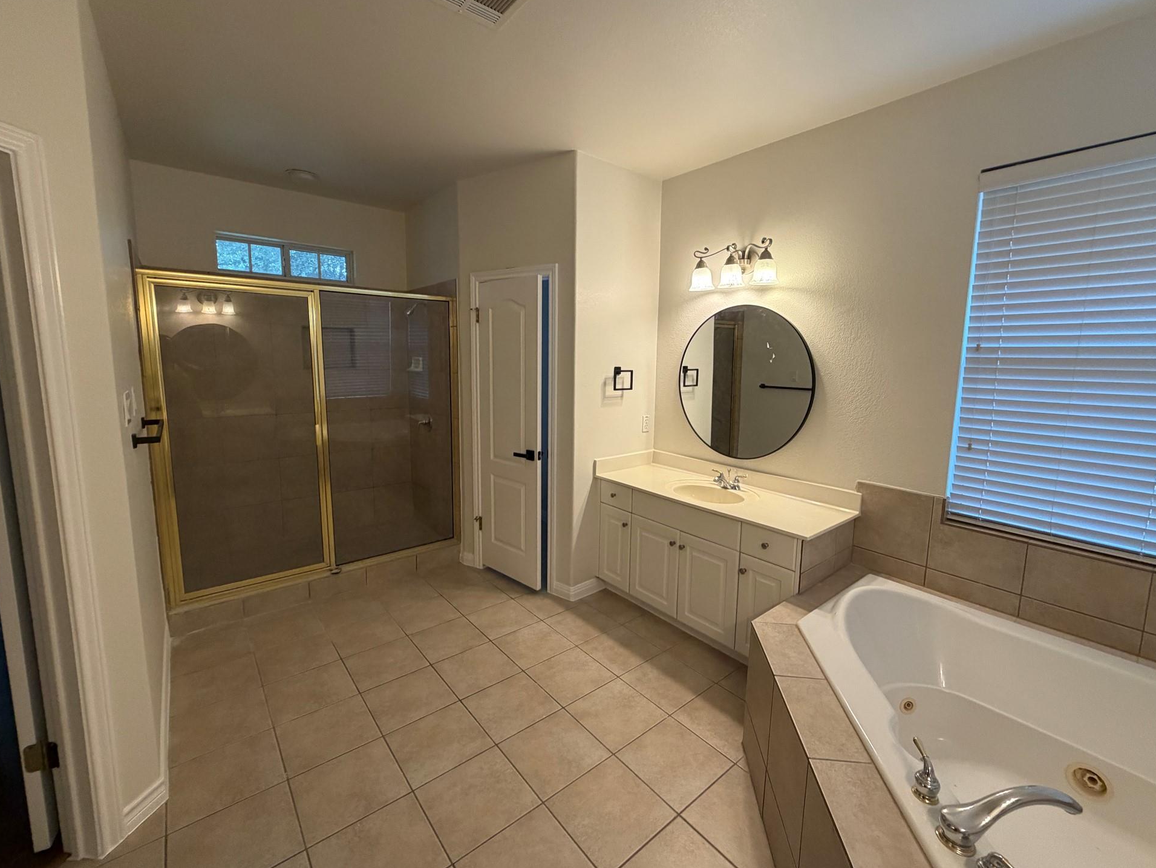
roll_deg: -0.4
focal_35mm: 15
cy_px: 418
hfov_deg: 98.1
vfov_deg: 81.7
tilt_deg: -6.7
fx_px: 501
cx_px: 602
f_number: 2.2
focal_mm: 2.22
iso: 320
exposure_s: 1/120
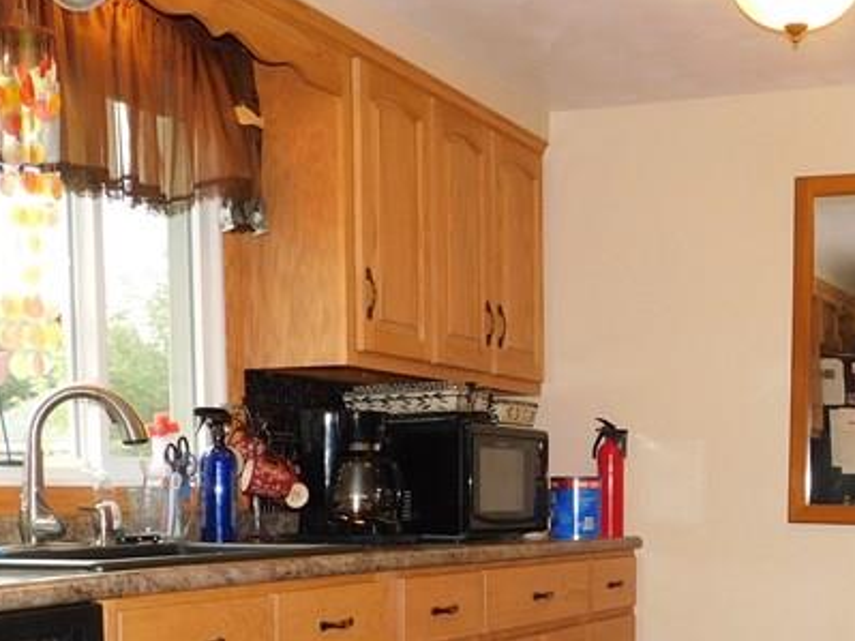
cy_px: 609
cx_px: 602
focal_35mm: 59
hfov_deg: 32.3
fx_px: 1457
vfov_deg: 23.9
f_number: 3
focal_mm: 4
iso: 200
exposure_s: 1/30
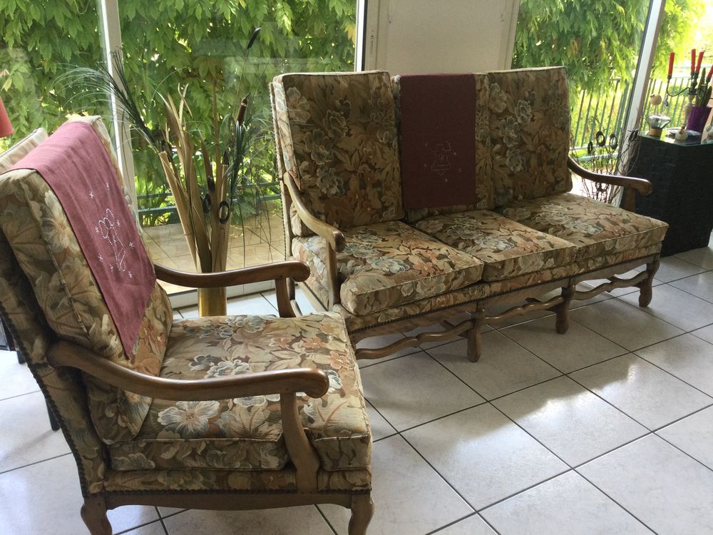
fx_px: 639
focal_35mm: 31
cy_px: 268
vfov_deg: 45.4
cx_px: 356
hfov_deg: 58.4
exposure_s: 1/33
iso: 32
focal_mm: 3.3
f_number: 2.4
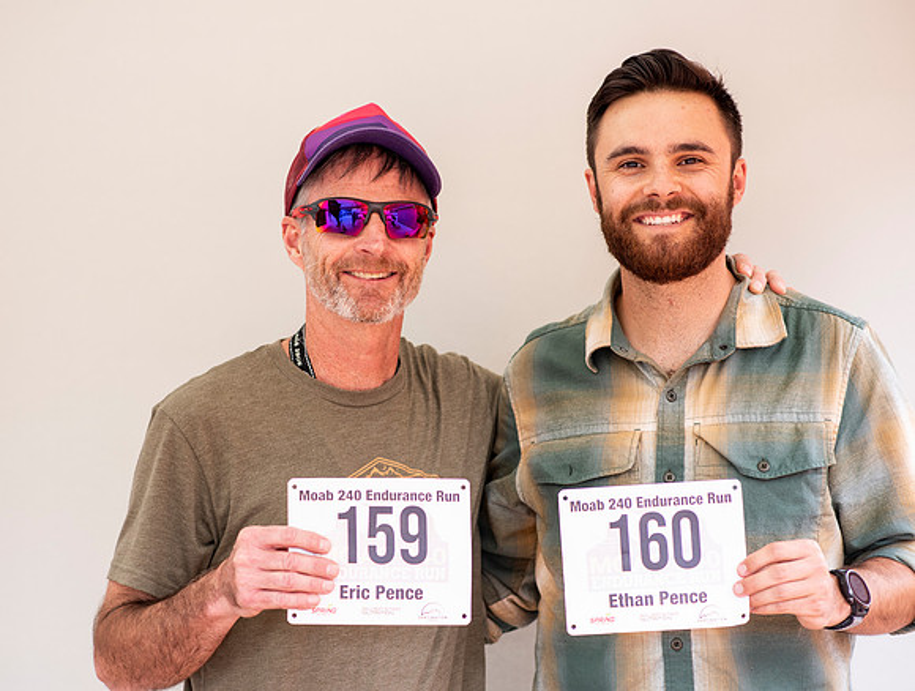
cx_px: 397
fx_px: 2445
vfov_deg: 16.1
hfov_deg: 21.2
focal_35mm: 92
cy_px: 346
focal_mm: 85
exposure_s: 1/200
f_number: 3.2
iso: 200
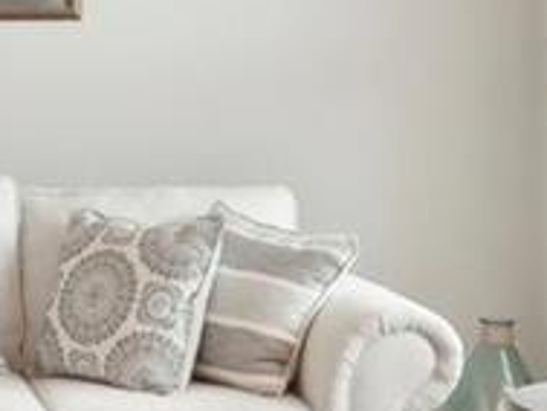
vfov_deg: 11.3
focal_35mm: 130
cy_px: 6
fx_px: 2056
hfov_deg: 14.4
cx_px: -197
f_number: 8
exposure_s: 1/25
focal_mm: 16
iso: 400
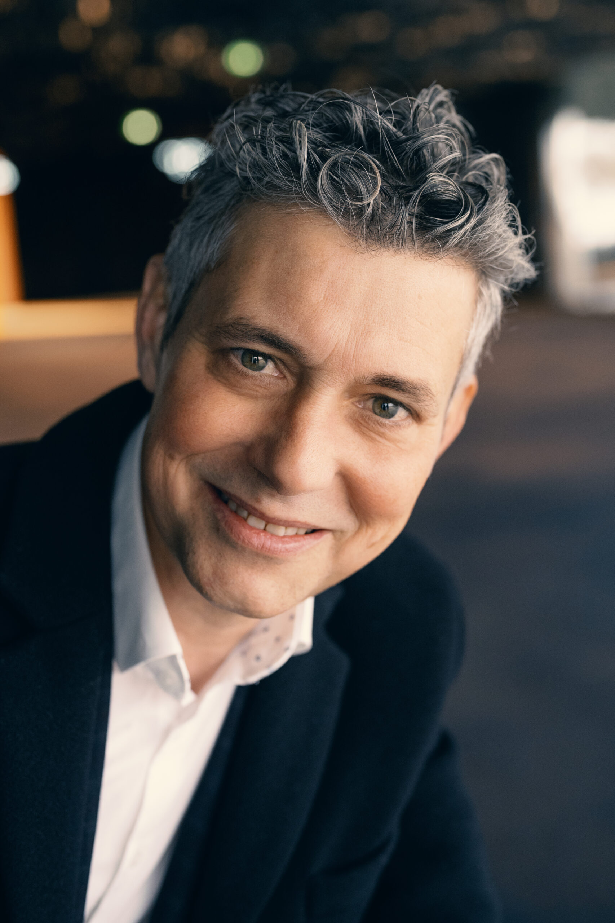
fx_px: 1281
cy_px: 462
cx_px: 308
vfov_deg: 39.6
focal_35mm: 50
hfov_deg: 27.0
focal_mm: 50
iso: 2500
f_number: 3.2
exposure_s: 1/125
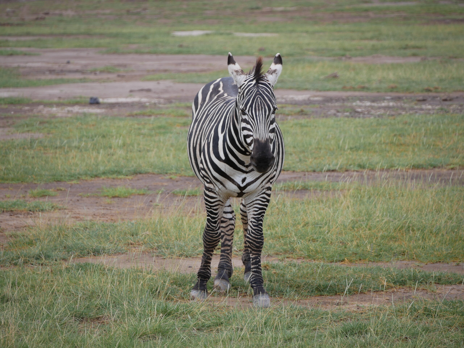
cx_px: 232
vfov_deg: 6.0
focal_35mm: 248
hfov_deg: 8.0
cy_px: 174
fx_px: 3325
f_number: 5.6
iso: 200
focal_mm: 124
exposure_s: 1/500
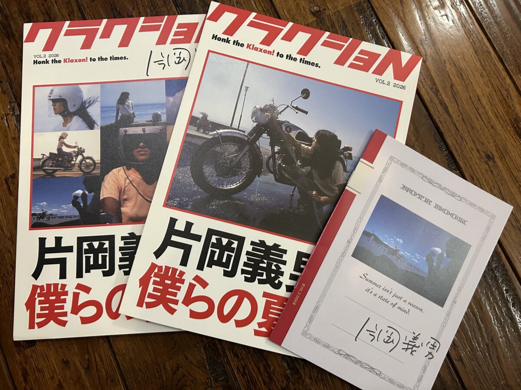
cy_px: 195
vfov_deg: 53.1
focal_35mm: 26
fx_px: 391
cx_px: 260
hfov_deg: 67.3
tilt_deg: -80.3
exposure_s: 1/50
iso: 400
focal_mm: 5.7
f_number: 1.5
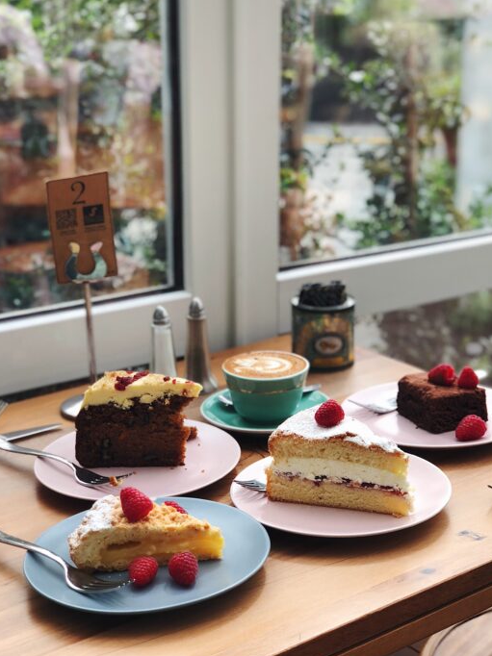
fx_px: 1157
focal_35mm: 61
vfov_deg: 31.7
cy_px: 322
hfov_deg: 24.0
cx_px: 284
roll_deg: -0.4
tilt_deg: -13.0
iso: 16
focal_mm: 6
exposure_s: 1/50
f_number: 2.4
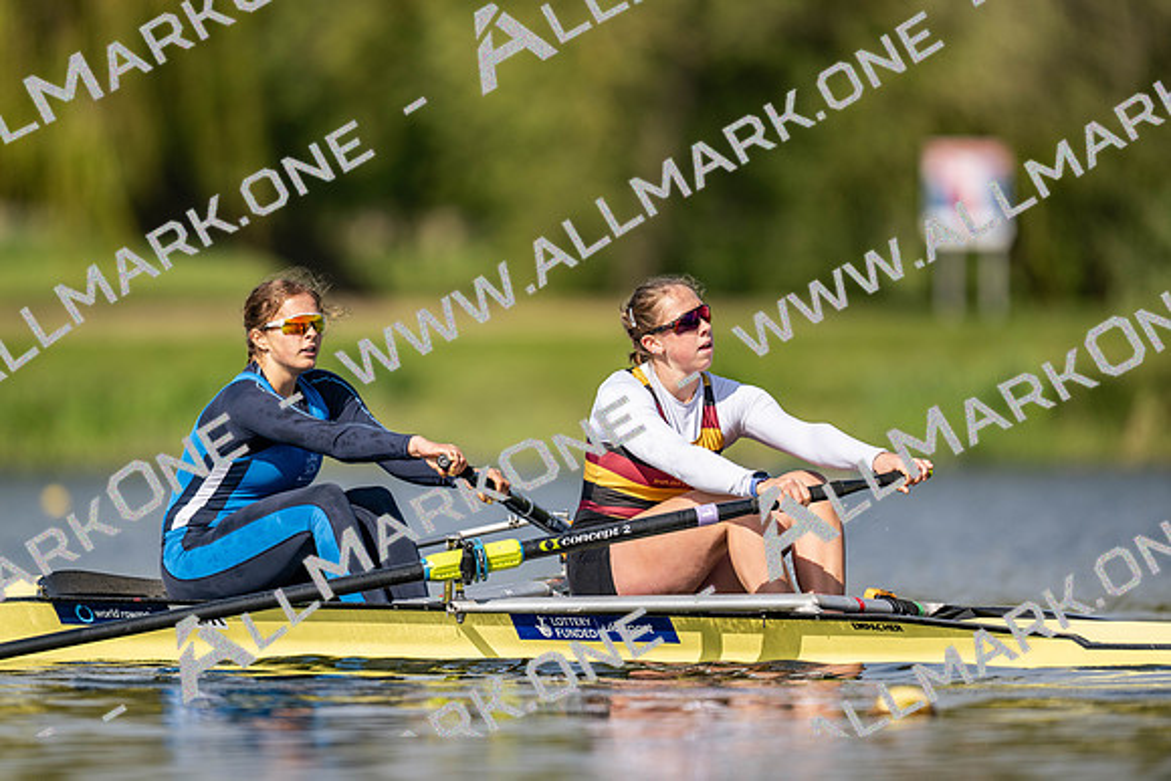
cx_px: 586
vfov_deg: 2.3
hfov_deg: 3.4
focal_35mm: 600
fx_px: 19520
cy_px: 390
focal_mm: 600
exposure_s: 1/2500
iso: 250
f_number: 4
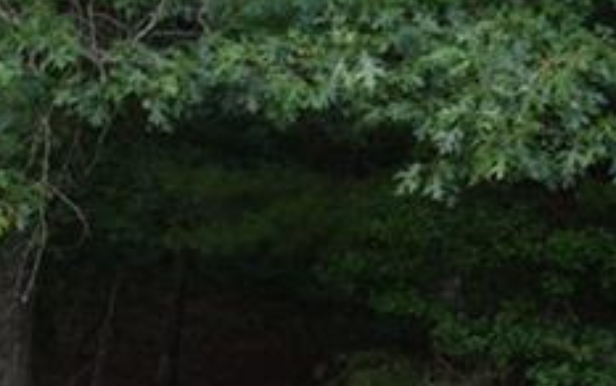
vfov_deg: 10.7
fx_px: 2033
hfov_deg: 14.6
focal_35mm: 121
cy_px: 452
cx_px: -560
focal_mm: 18
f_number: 3.5
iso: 110
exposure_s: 1/30
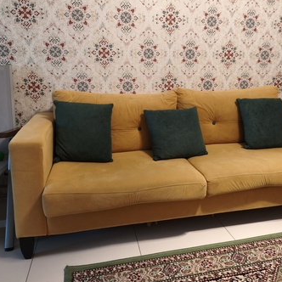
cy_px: 141
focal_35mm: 28
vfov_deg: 57.3
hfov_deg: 57.1
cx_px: 158
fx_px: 258
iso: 640
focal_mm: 6.45
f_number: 1.62
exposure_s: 1/30
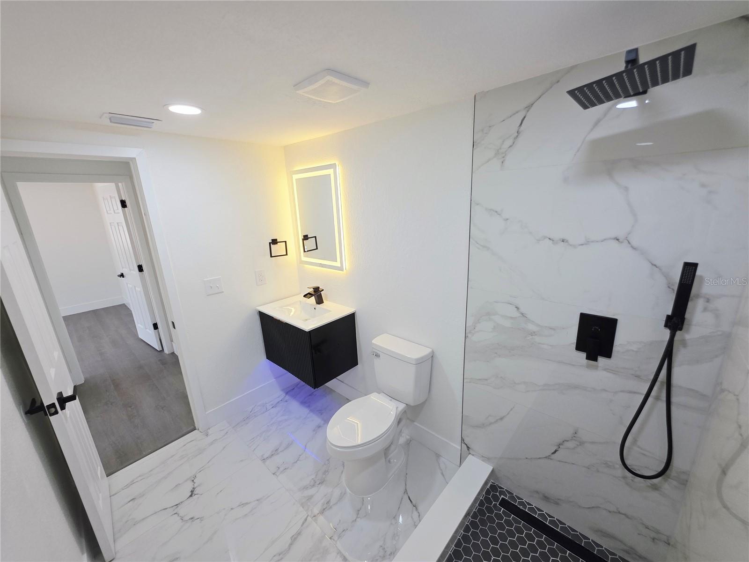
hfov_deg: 106.2
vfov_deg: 89.9
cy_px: 281
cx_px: 374
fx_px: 281
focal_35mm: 13
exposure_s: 1/120
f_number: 1.9
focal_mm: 2.2
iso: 100
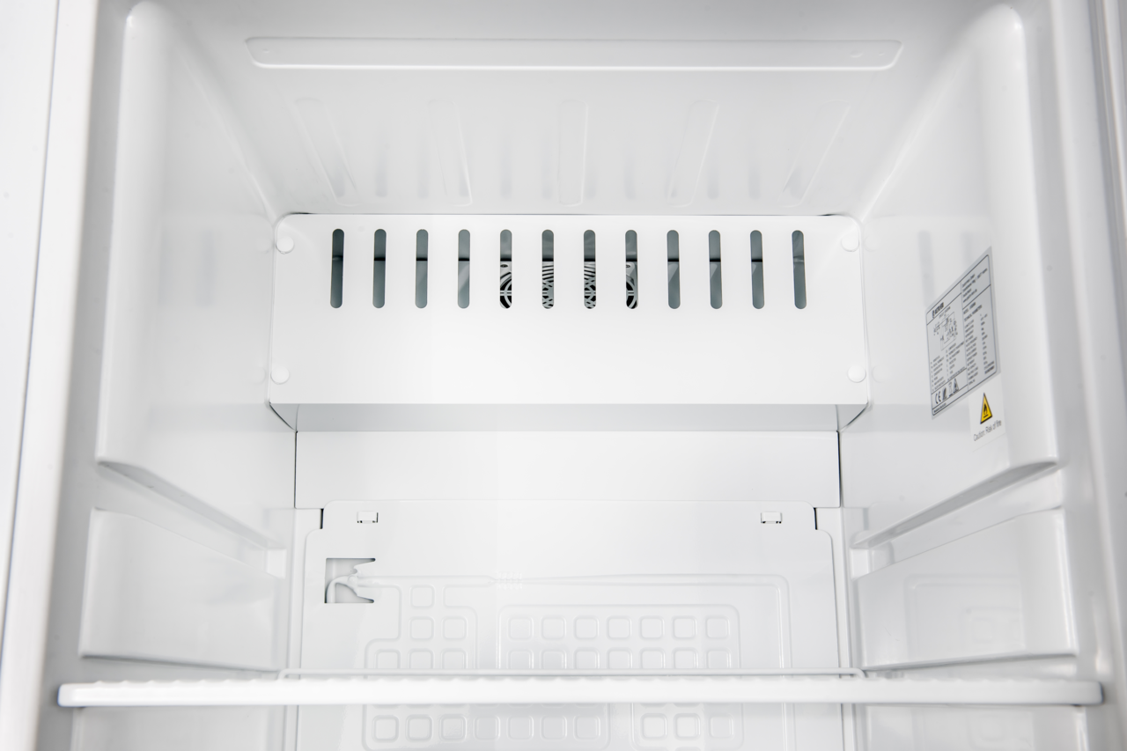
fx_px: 1252
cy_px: 376
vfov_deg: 33.4
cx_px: 564
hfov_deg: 48.5
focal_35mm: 40
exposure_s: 1/60
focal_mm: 40
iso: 100
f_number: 11
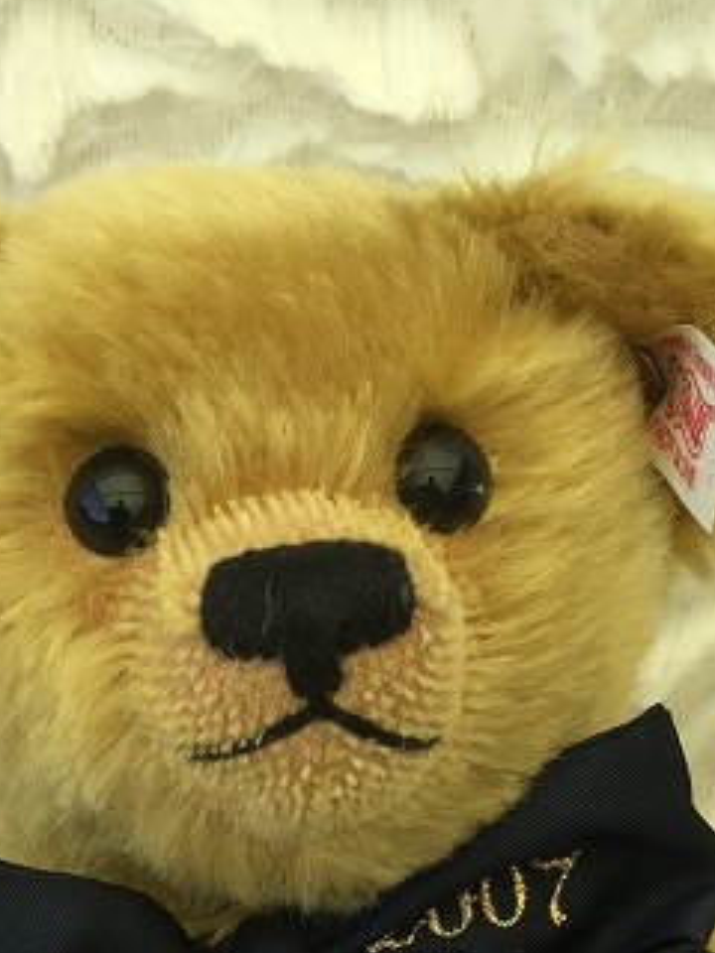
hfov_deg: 19.8
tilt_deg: -51.4
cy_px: 1120
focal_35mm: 74
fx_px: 2038
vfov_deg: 24.1
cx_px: 244
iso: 32
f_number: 2.2
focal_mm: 4.15
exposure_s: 1/648
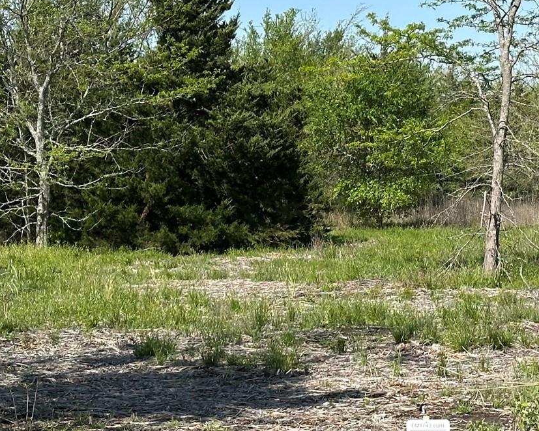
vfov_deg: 13.3
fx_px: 1851
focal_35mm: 116
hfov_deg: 16.5
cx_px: 340
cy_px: 223
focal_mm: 6.86
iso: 64
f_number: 1.78
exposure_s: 1/3155
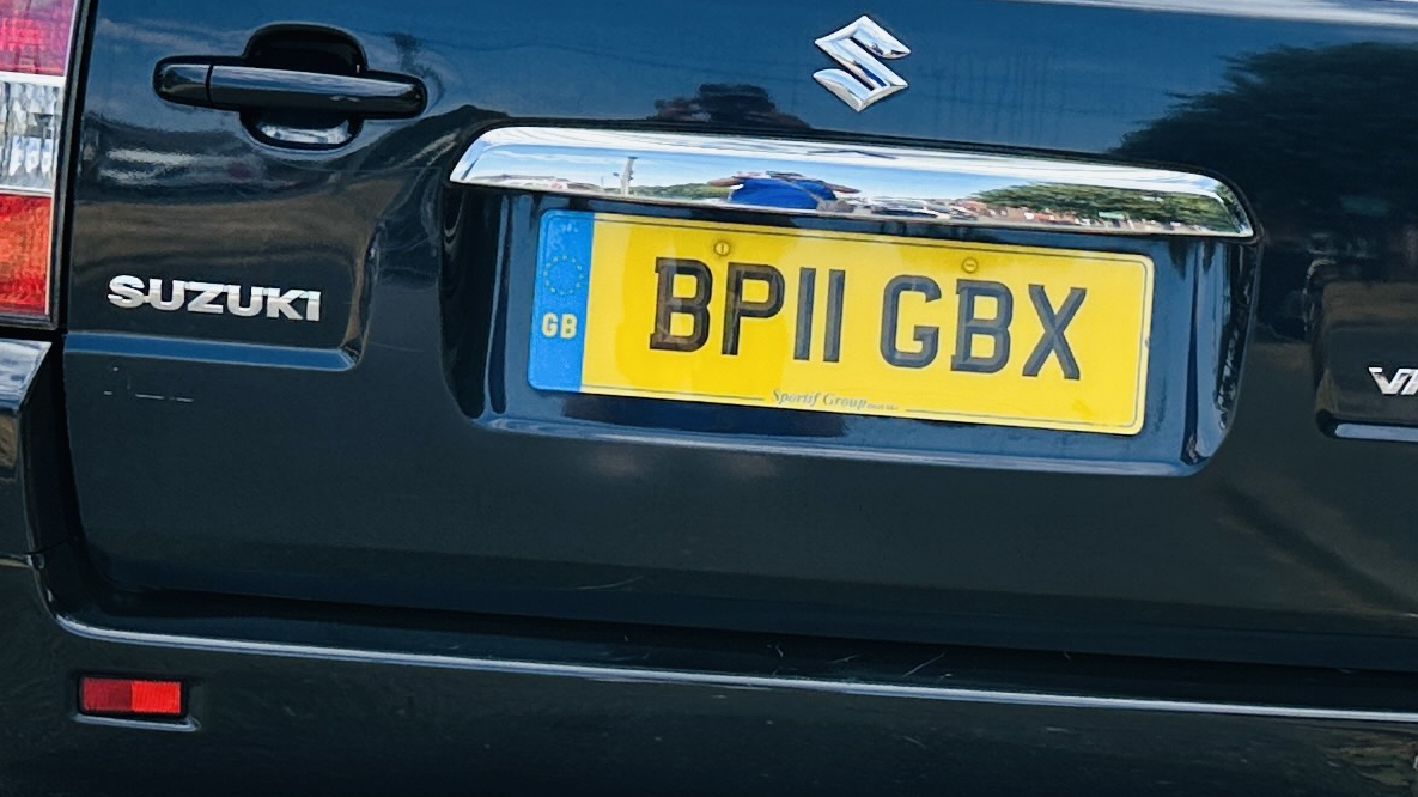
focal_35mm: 89
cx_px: 749
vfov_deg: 13.5
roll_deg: -3.3
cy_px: 170
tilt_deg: -10.1
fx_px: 3346
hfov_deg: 23.9
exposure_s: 1/1072
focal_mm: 6.86
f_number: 1.78
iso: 80
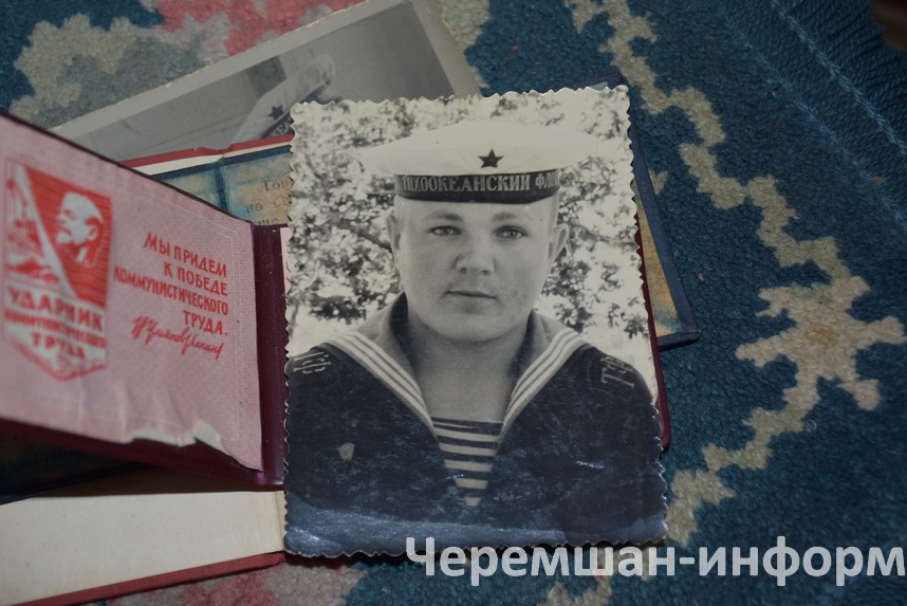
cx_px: 448
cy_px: 292
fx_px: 1664
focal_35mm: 66
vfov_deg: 20.6
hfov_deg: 30.5
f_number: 4.5
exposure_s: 1/125
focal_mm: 42
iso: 280
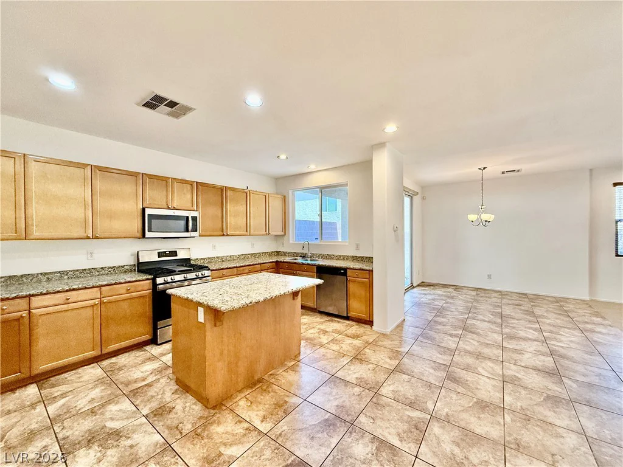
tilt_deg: -0.1
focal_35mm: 14
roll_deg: +0.3
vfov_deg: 85.7
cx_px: 312
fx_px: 252
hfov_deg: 102.1
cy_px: 234
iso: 250
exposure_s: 1/120
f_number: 2.2
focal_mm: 2.22
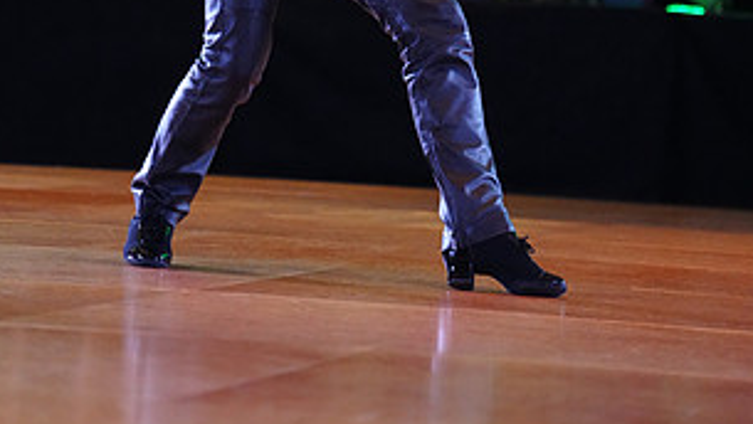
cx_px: 312
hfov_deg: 10.3
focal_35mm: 209
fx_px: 4176
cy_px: -190
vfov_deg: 5.8
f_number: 2.8
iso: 6400
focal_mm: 105
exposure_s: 1/400
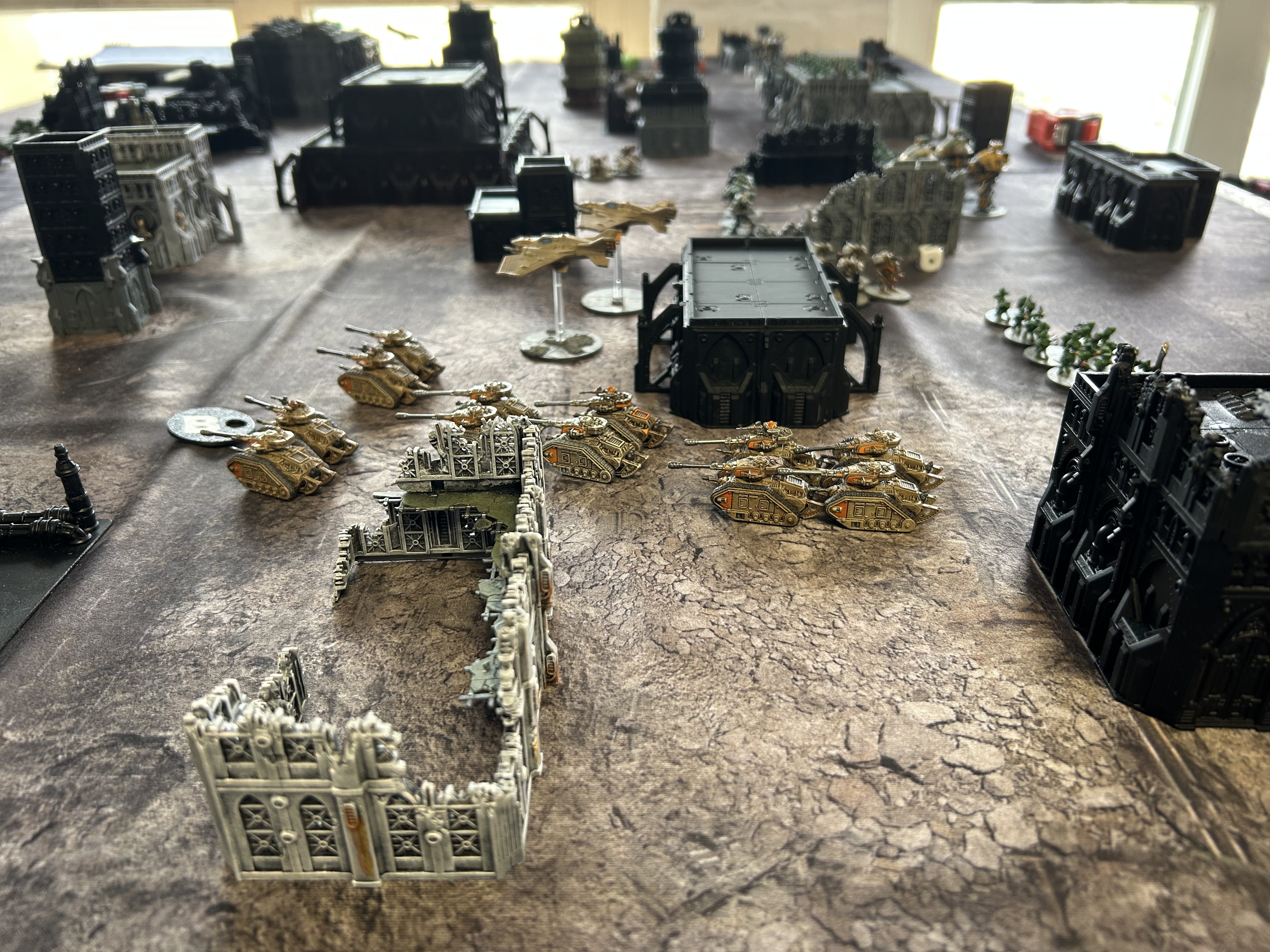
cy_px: 476
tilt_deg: -27.8
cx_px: 635
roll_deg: +0.5
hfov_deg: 67.3
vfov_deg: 53.1
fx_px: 954
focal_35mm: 26
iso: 100
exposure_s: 1/121
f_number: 1.5
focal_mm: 5.7
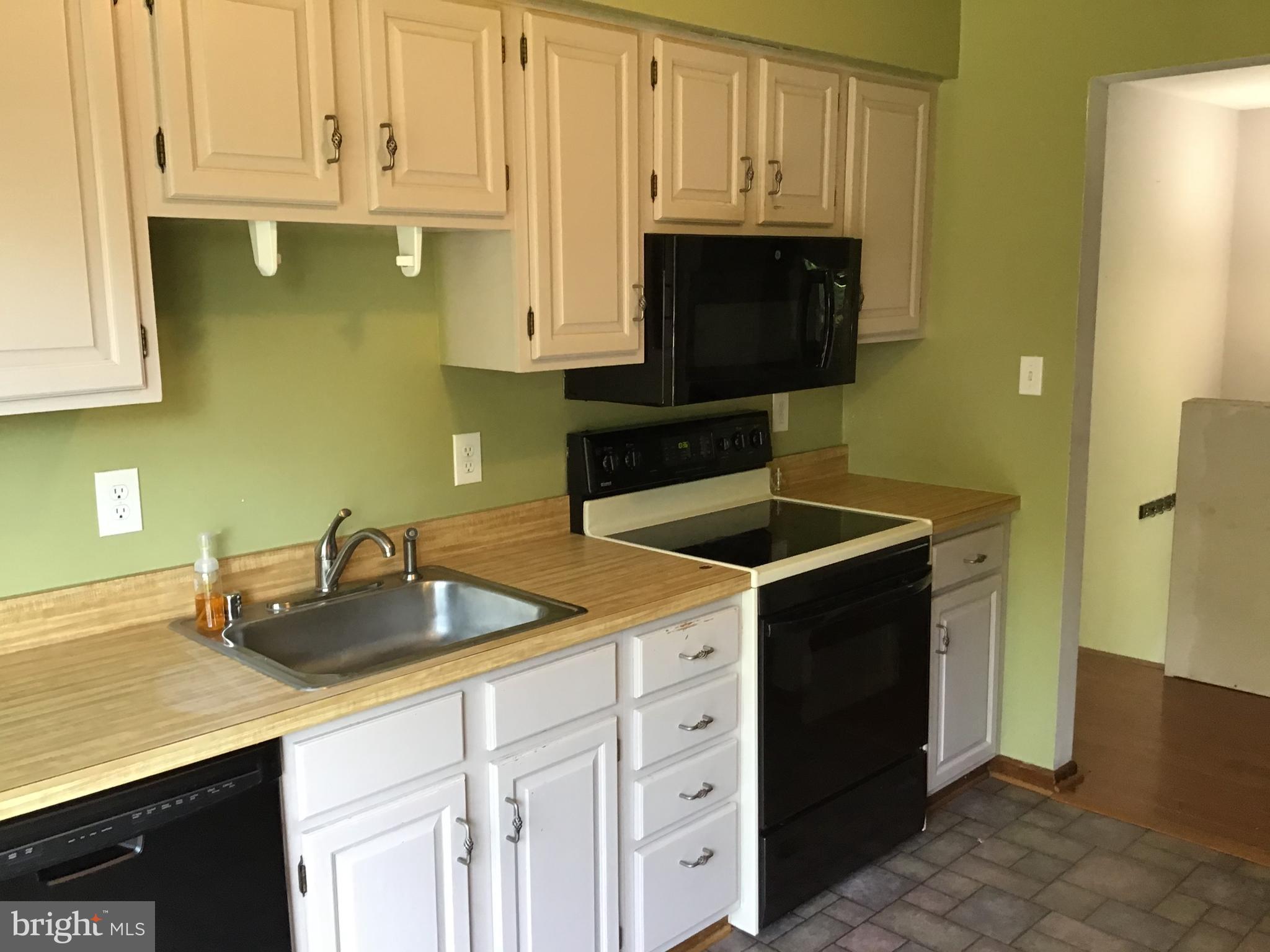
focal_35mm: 31
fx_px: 1137
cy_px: 476
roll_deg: +1.7
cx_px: 635
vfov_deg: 45.4
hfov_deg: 58.4
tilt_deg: -9.7
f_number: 2.4
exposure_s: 1/30
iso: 80
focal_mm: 3.3
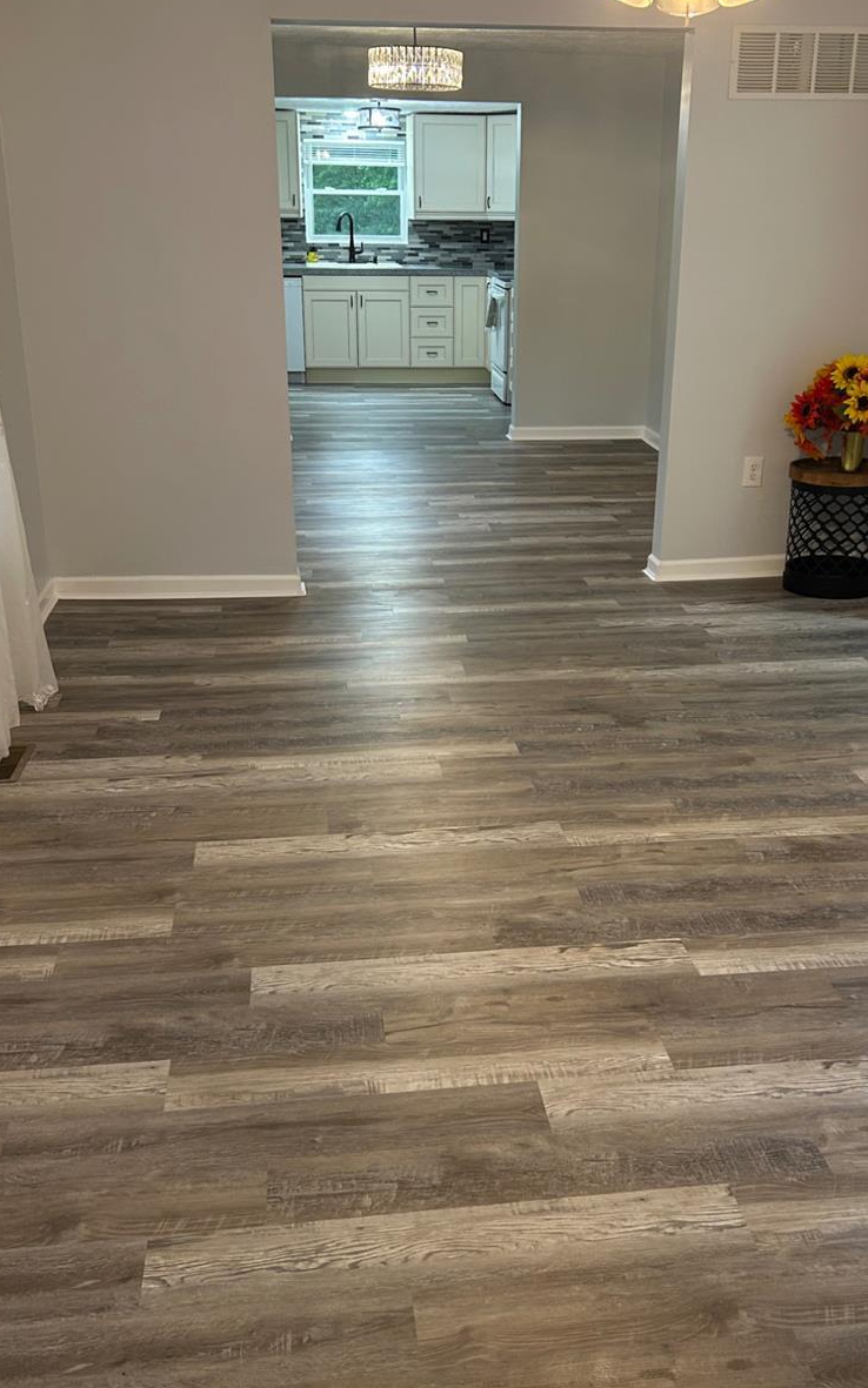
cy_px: 719
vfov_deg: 55.3
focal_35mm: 35
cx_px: 477
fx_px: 1325
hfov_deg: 36.2
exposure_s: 1/60
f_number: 1.5
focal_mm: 5.7
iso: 125
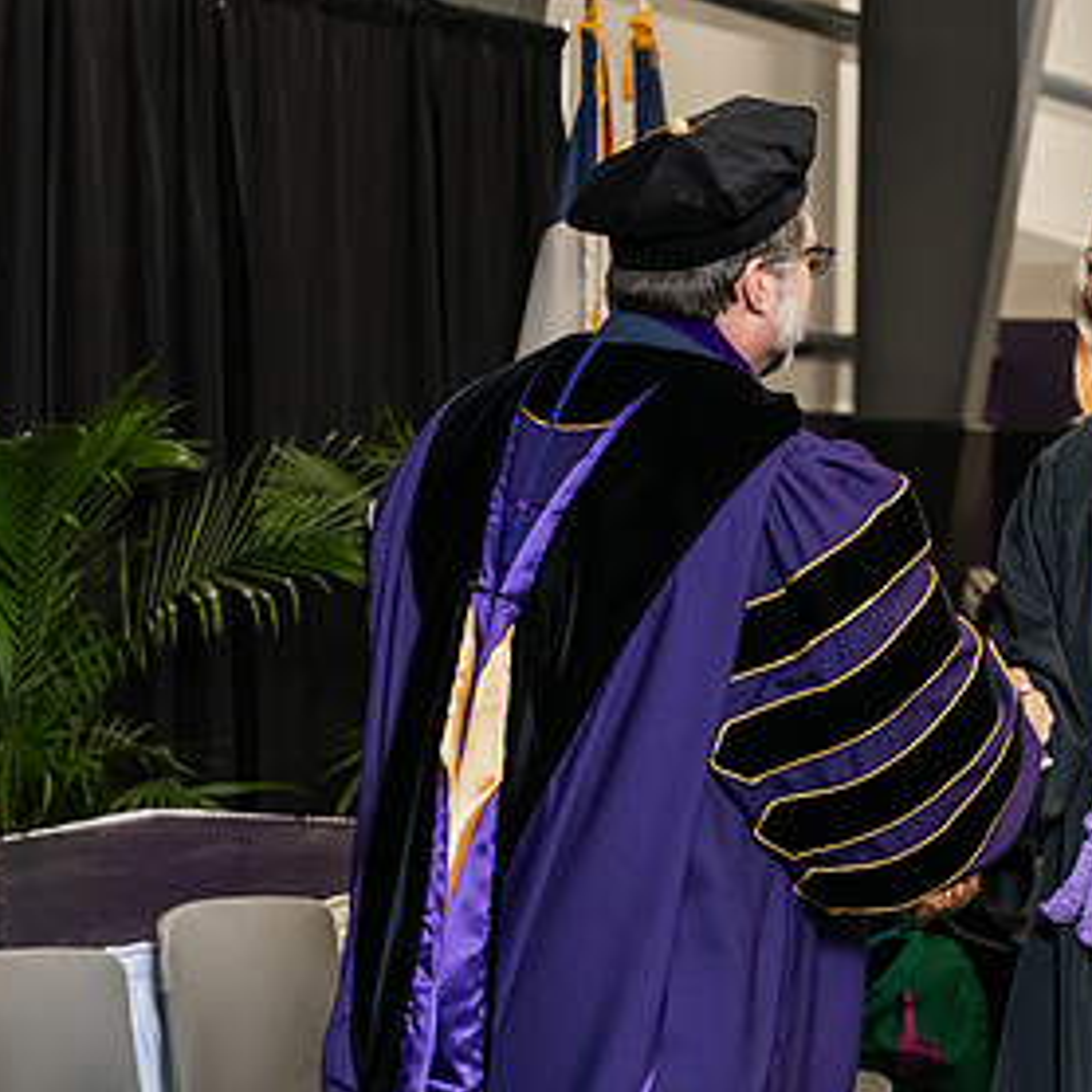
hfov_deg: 14.8
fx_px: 4176
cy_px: 410
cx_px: 900
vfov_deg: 14.9
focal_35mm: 117
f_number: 5
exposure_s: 1/200
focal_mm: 66
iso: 2500
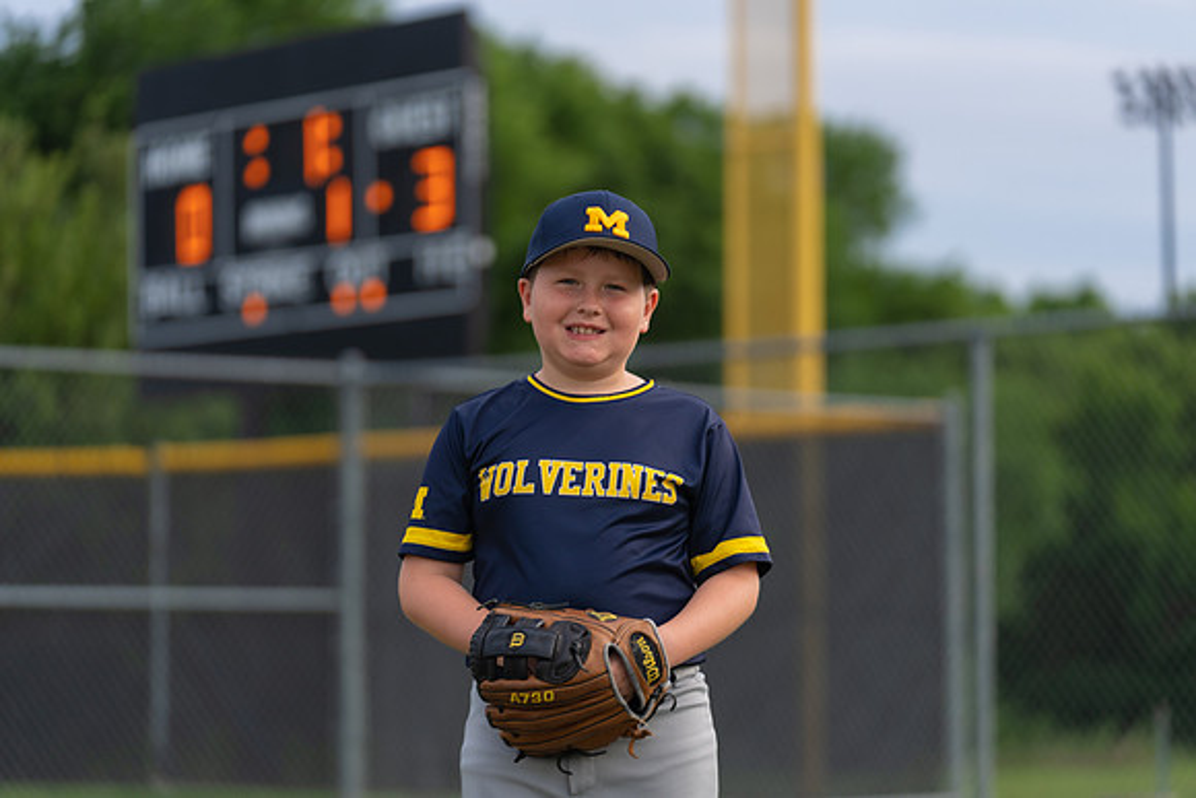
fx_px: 4320
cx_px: 598
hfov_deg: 15.8
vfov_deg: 10.6
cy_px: 399
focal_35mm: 130
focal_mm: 130
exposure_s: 1/320
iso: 200
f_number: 2.8
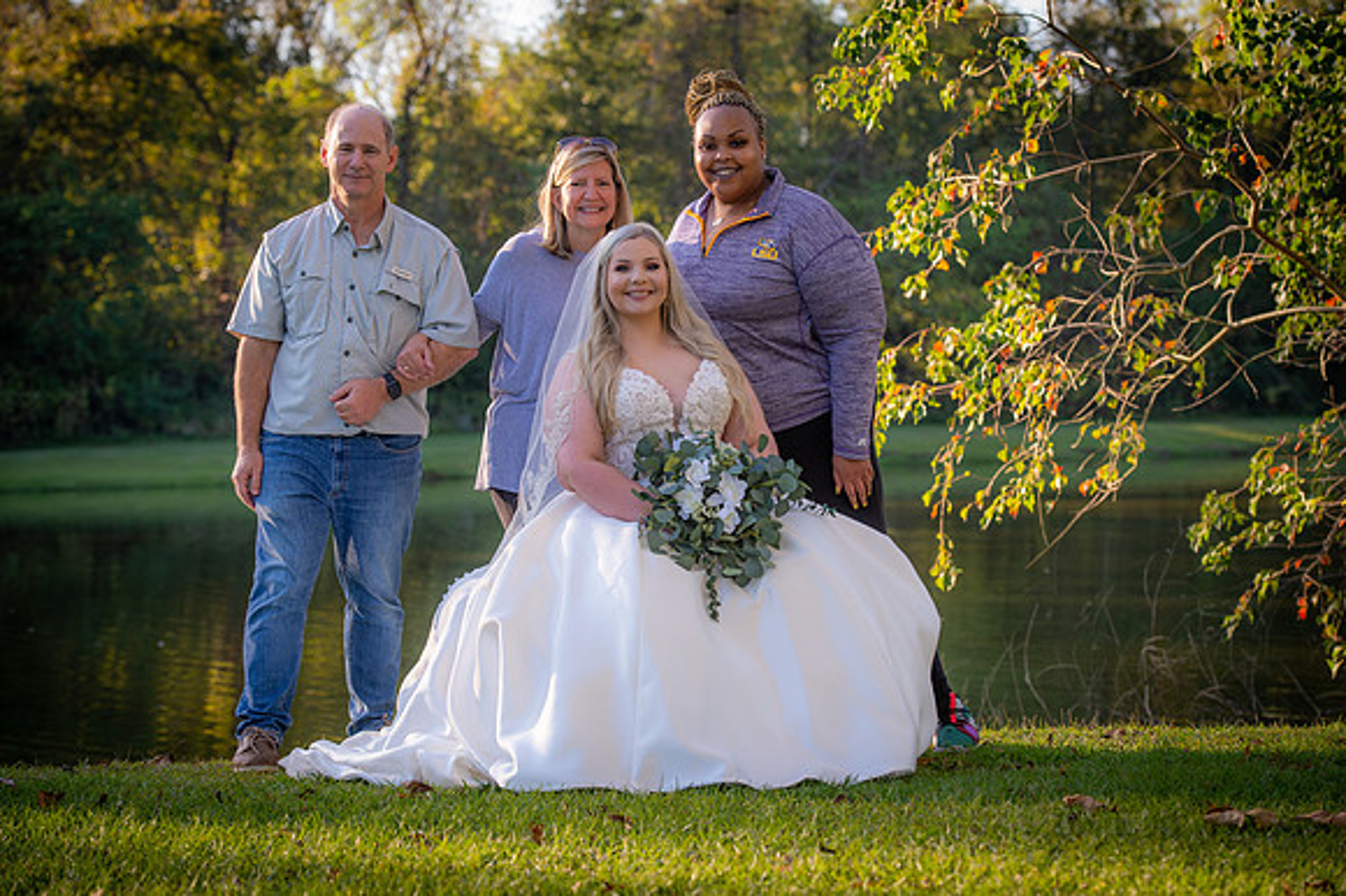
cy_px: 448
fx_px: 3438
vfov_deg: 14.8
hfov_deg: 22.2
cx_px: 673
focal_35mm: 92
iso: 125
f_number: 5
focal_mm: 92
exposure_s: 1/160
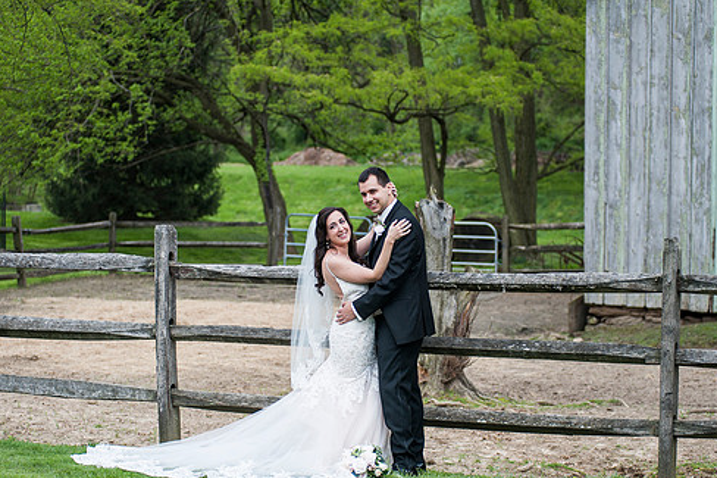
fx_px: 1891
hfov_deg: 21.5
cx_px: 364
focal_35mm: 95
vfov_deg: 14.4
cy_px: 268
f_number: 3.2
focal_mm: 80
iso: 200
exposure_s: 1/1250
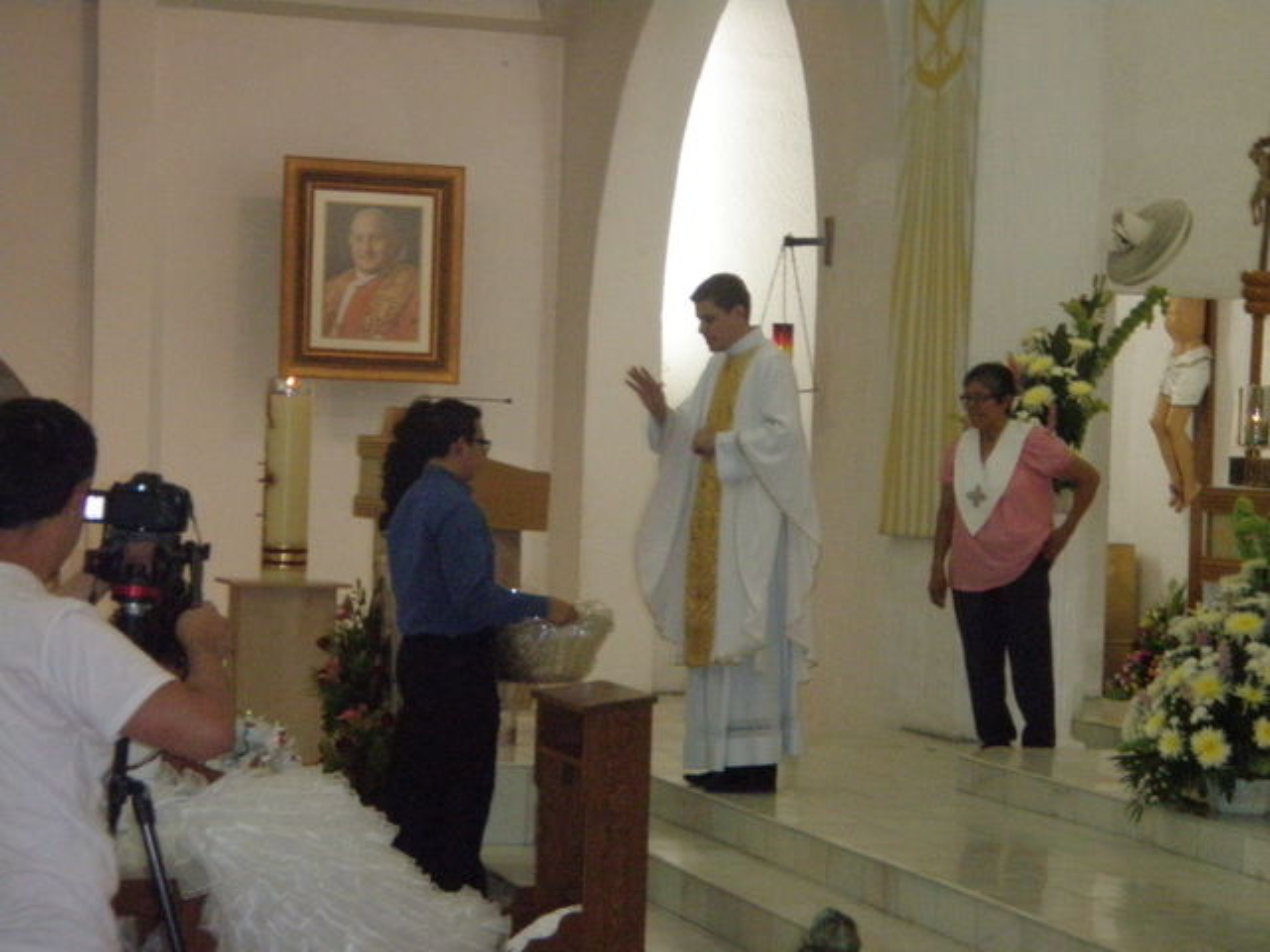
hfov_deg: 20.7
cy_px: 476
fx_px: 3485
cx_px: 635
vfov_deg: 15.6
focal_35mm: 95
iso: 640
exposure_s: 1/80
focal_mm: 16.9
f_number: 4.5
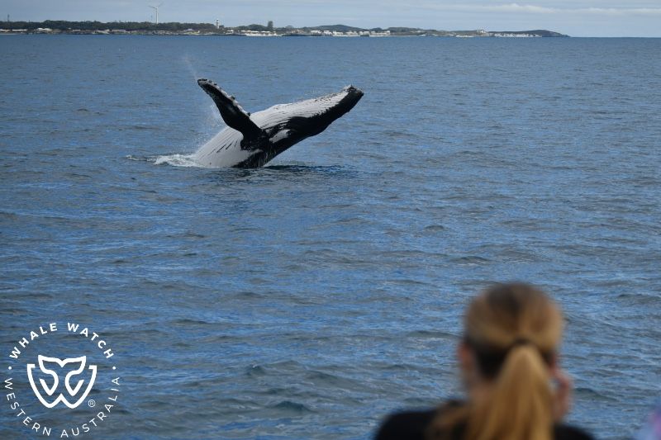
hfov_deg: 18.3
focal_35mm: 112
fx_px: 2056
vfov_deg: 12.2
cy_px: 220
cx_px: 330
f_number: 5
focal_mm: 112
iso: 720
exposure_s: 1/8000
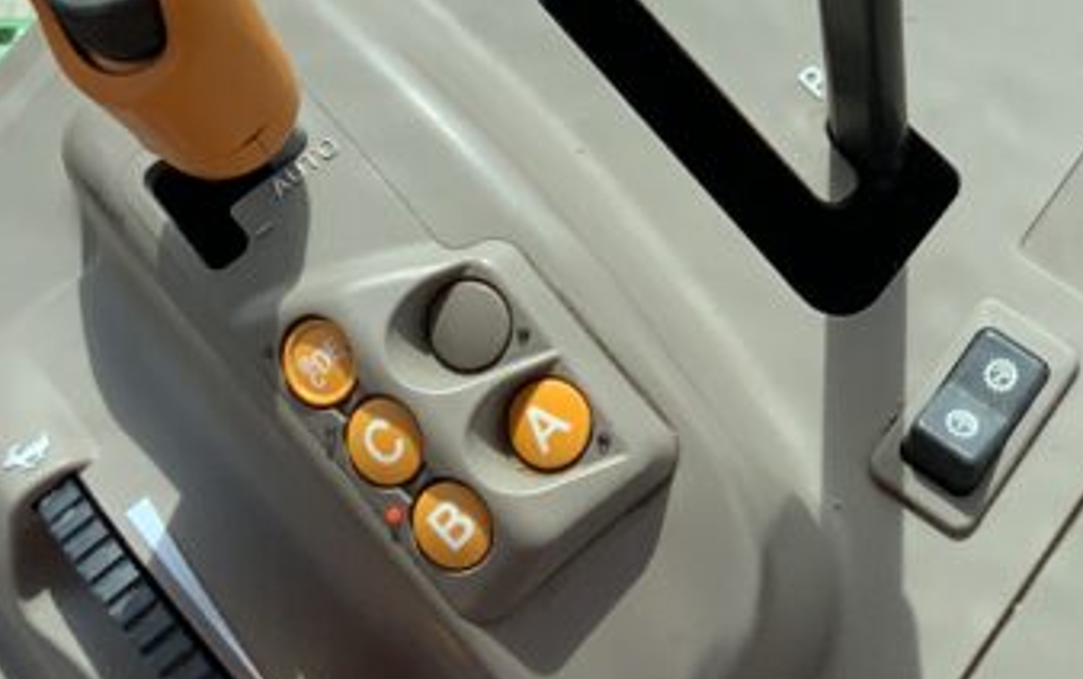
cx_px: 948
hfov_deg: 21.8
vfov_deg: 13.8
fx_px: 2748
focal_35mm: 93
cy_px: -51
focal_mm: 3
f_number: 1.8
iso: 16
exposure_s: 1/666
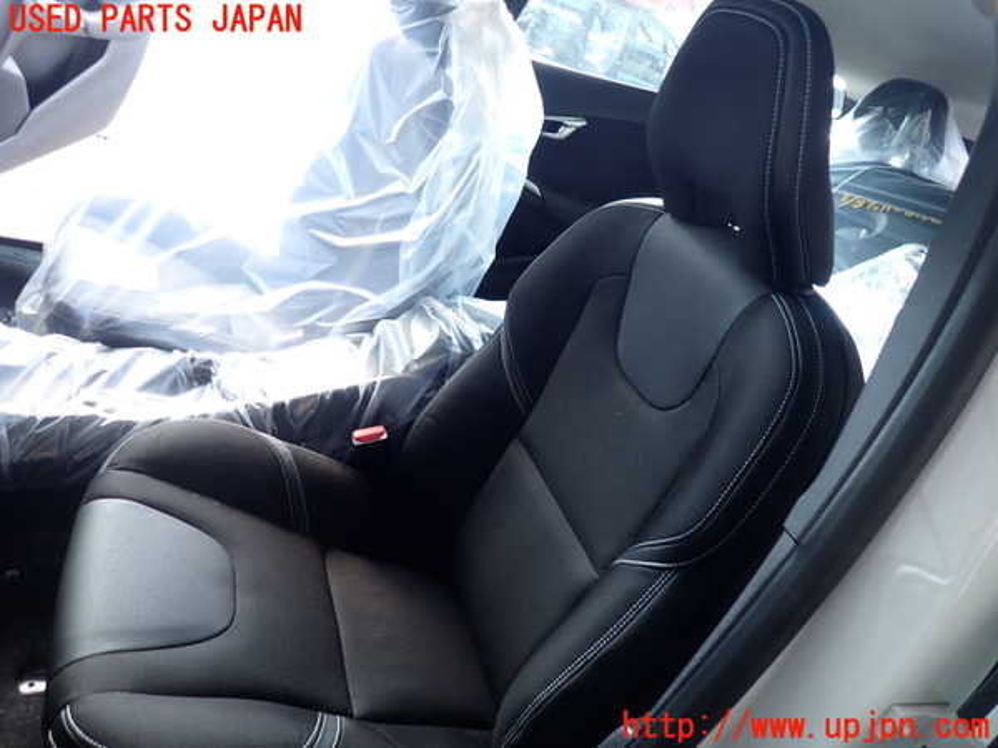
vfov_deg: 54.9
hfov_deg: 69.4
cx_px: 499
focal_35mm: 25
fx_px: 721
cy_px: 374
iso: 160
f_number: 2
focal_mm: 4.5
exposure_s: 1/60
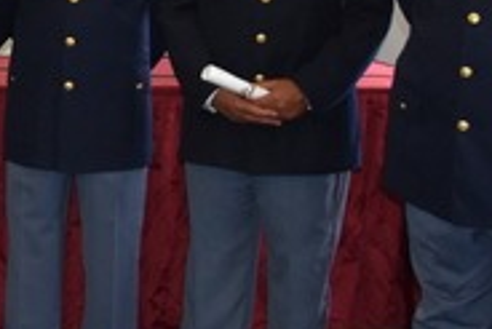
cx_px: -254
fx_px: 1682
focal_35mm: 123
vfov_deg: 11.1
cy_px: 3
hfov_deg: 15.3
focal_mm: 21
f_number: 3.8
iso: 1250
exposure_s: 1/60
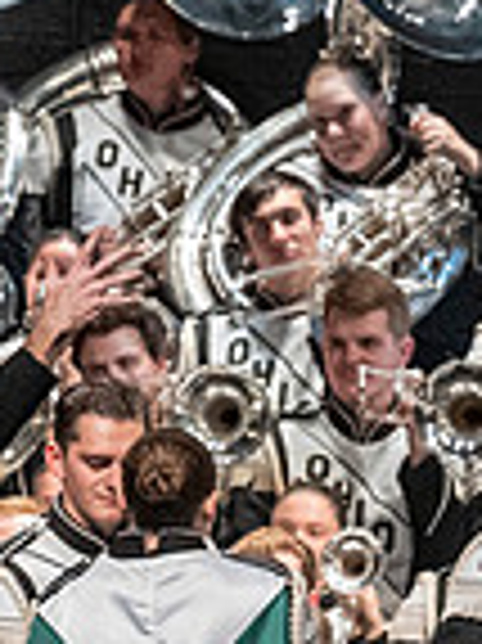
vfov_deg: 2.4
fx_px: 15191
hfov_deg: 1.8
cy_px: 802
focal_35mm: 817
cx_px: -761
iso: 4000
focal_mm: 140
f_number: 4
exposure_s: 1/500
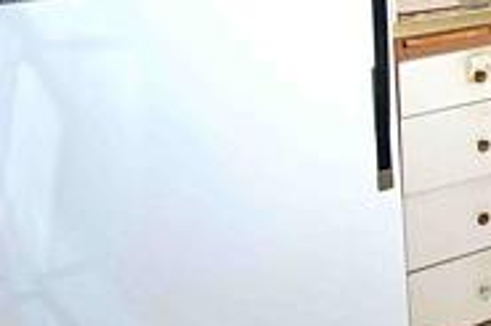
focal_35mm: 52
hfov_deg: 31.7
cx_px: 595
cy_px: -115
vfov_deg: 22.7
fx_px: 709
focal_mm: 10
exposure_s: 1/125
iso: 1000
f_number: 4.5
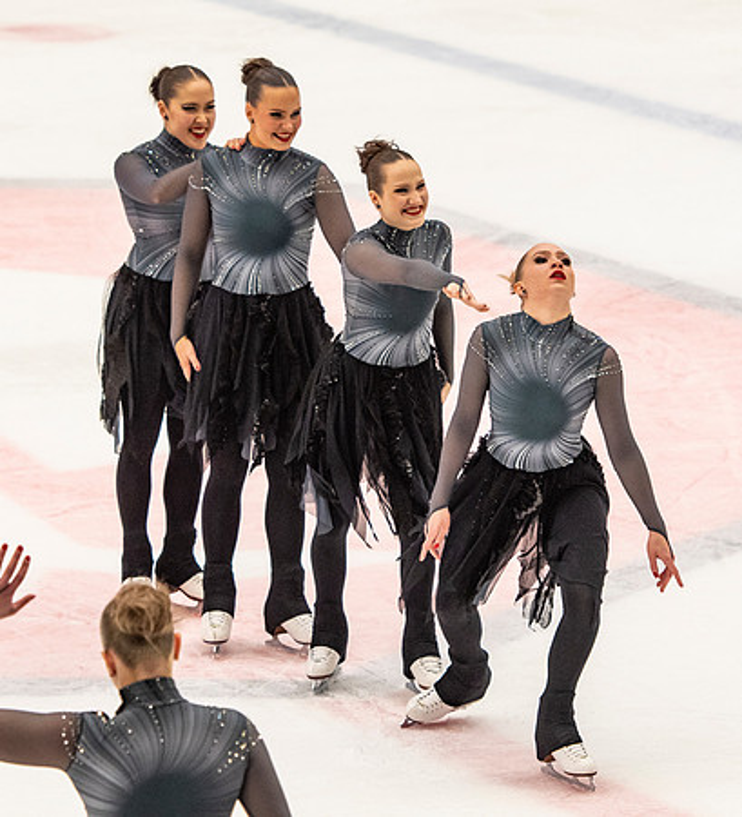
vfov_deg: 6.5
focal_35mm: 283
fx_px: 7205
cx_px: 335
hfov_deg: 5.9
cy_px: 349
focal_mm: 122
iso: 1000
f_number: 4
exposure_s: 1/500
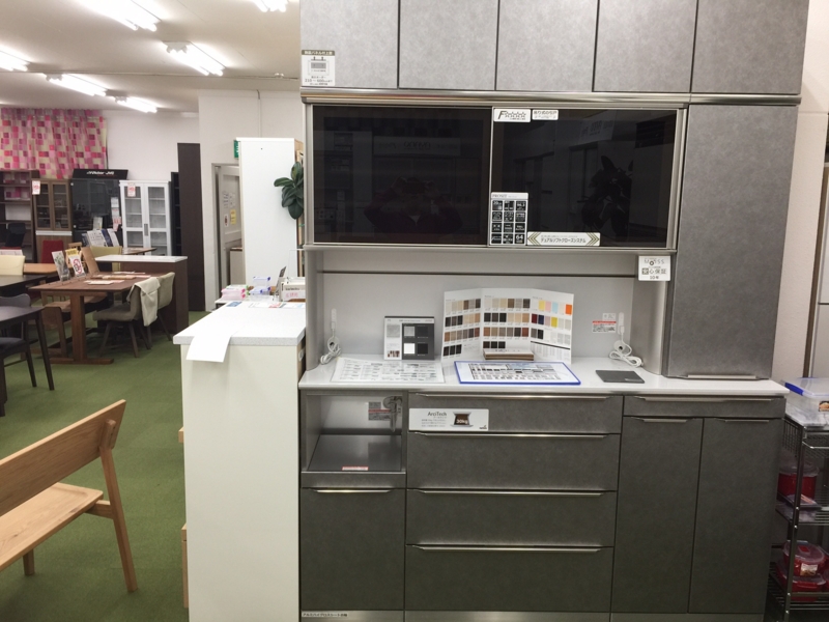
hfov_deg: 61.7
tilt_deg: -7.7
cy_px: 311
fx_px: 695
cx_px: 414
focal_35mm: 29
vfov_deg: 48.2
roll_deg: -0.8
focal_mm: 4.15
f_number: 2.2
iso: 32
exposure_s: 1/30
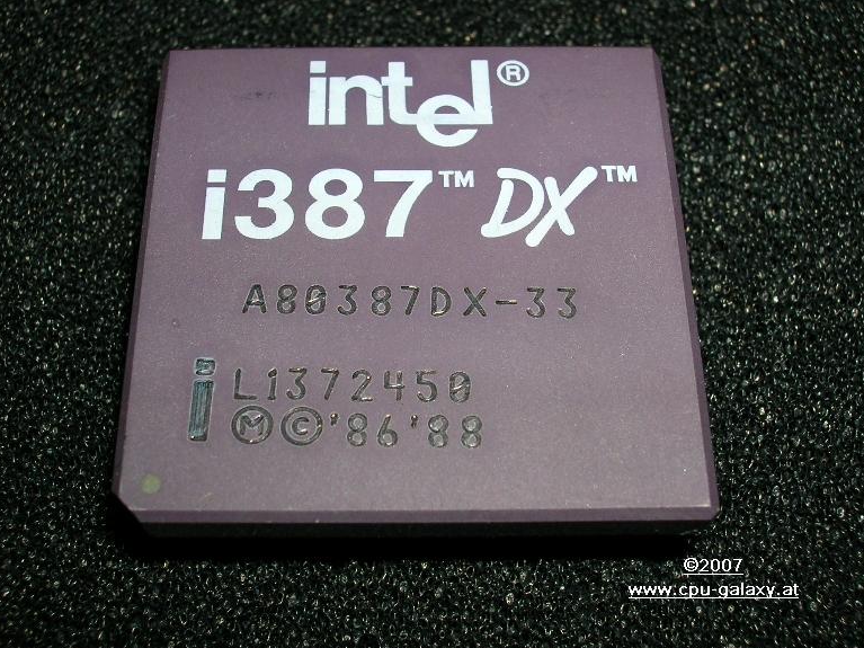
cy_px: 318
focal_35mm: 48
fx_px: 1198
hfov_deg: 39.7
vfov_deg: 30.3
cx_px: 421
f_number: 5.4
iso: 50
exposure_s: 1/60.1
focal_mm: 7.7
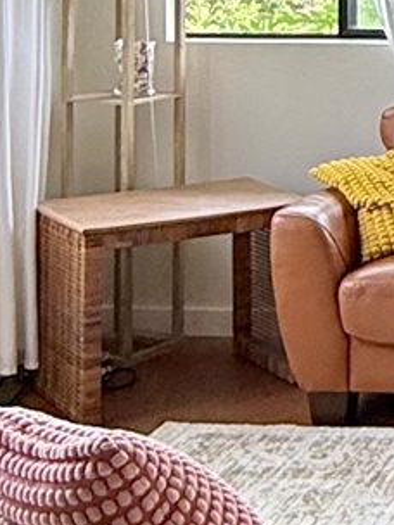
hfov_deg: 12.4
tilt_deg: -0.6
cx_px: 772
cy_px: -73
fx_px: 1609
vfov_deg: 17.8
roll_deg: -1.0
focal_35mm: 106
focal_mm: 2.22
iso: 64
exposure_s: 1/99
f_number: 2.2
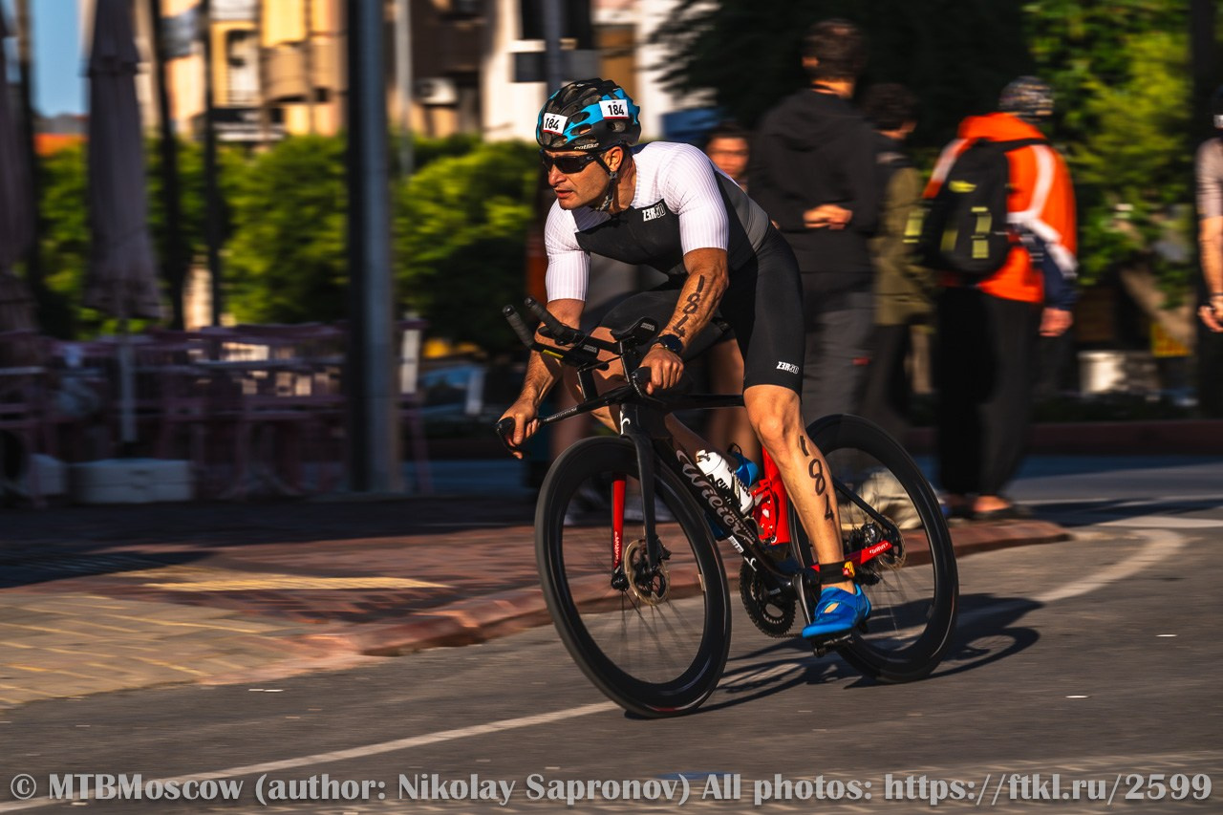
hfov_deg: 10.3
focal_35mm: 200
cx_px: 612
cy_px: 408
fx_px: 6793
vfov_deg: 6.9
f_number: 10
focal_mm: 200
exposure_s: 1/160
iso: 40
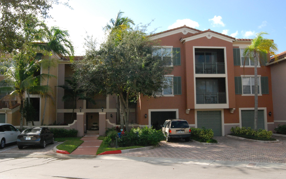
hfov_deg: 54.6
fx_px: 277
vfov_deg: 35.8
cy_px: 86
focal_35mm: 36
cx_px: 142
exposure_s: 1/200
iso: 1000
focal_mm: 23
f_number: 18
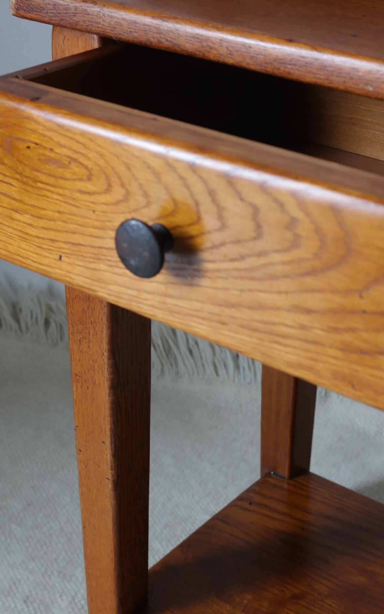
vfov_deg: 29.6
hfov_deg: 18.8
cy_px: 220
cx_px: 237
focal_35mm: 69
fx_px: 1156
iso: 400
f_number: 5.6
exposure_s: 1/25
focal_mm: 28
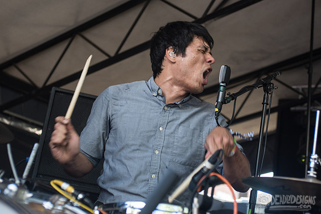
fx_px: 574
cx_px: 160
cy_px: 82
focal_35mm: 64
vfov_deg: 21.1
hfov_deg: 31.2
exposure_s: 1/160
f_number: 3.5
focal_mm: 52
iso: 250
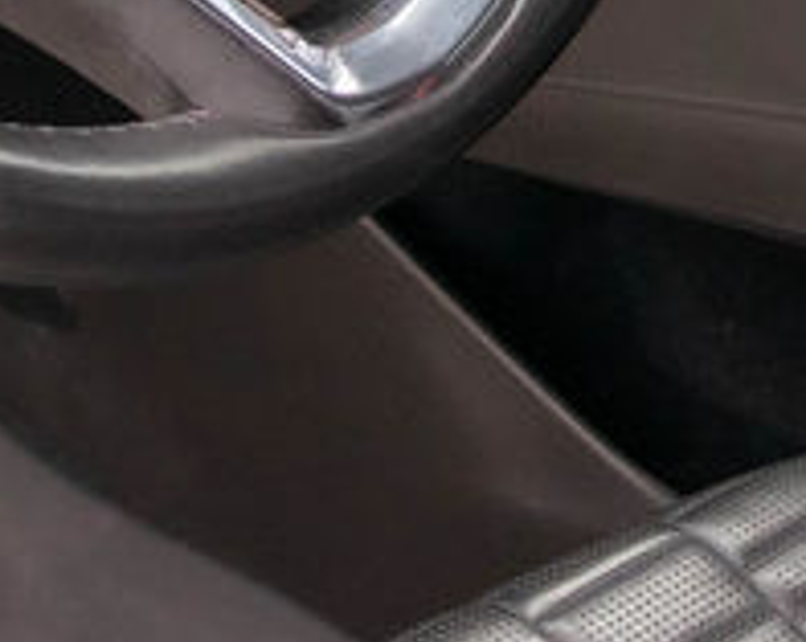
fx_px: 3144
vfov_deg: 10.7
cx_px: 679
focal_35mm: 132
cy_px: -632
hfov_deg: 14.5
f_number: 3.5
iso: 800
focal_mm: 18
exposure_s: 1/640
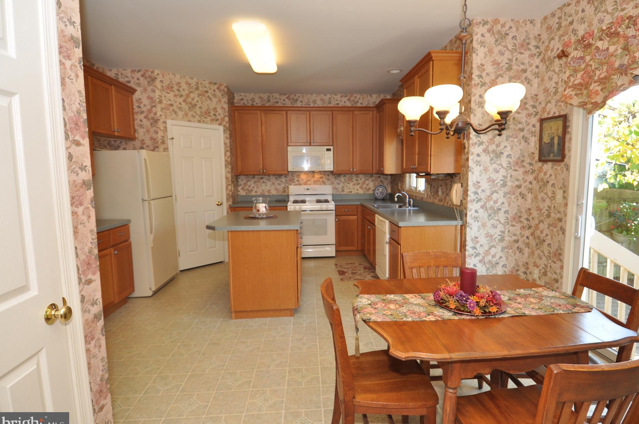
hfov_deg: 86.9
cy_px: 212
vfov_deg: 64.4
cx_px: 334
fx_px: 337
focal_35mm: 19
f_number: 4
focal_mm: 12
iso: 250
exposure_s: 1/60
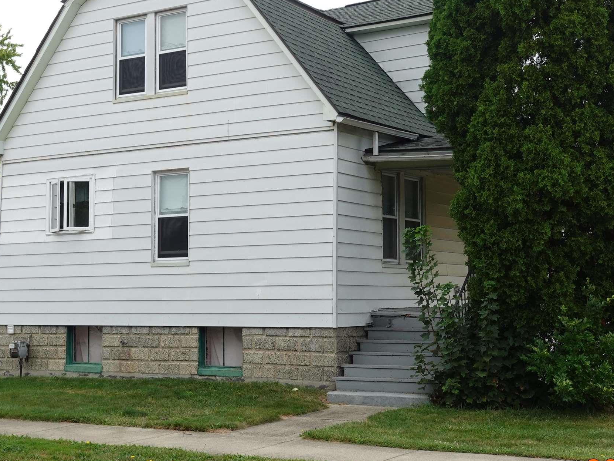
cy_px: 170
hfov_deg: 30.2
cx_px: 262
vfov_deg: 22.9
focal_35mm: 64
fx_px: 1135
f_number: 5.6
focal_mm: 13.76
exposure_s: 1/125
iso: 125
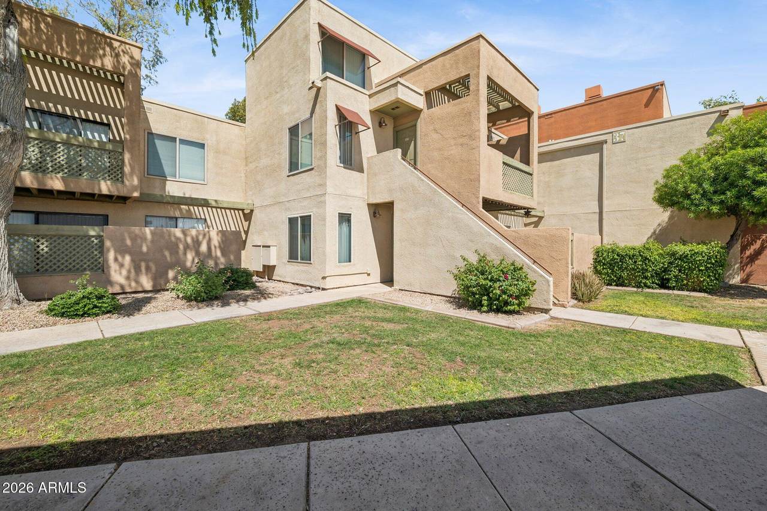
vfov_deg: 81.2
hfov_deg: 104.3
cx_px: 384
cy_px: 256
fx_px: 298
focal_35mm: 14
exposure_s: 1/1000
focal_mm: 14
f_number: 8
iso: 400
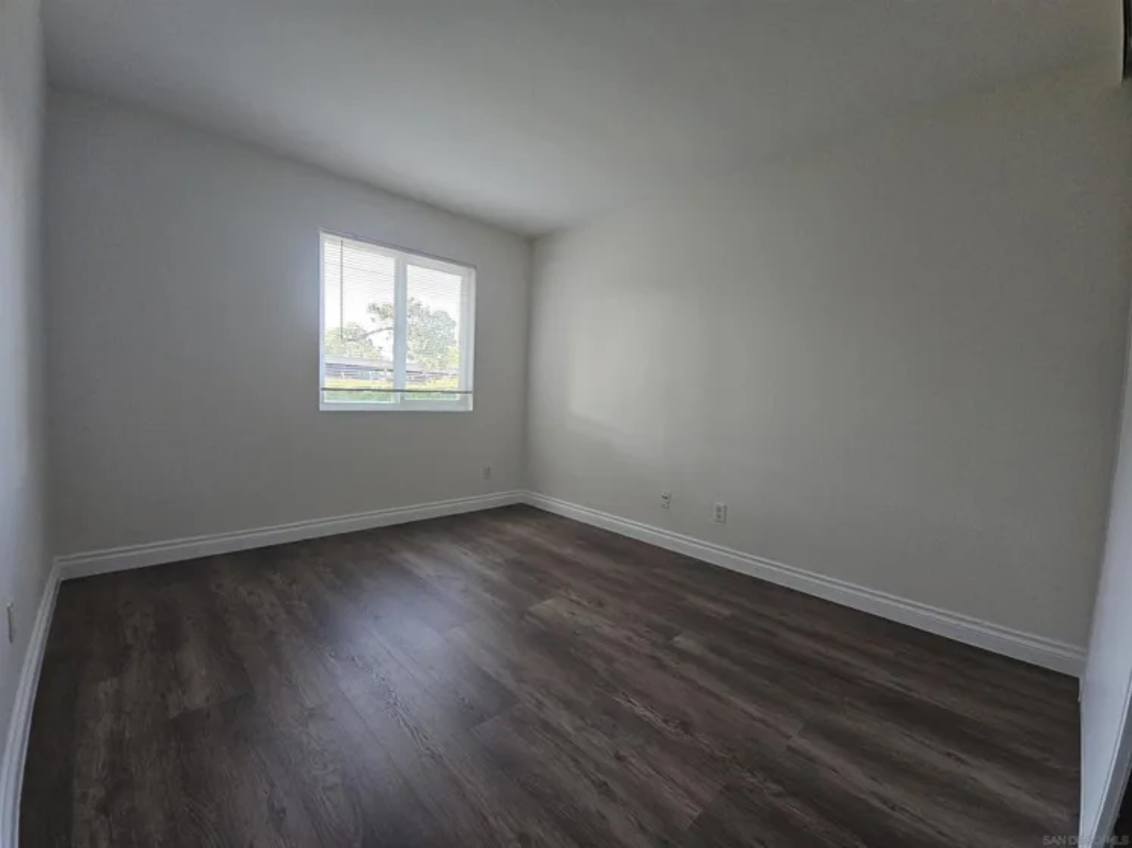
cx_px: 566
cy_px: 424
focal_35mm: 13
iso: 200
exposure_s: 1/60
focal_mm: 2.2
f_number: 2.2
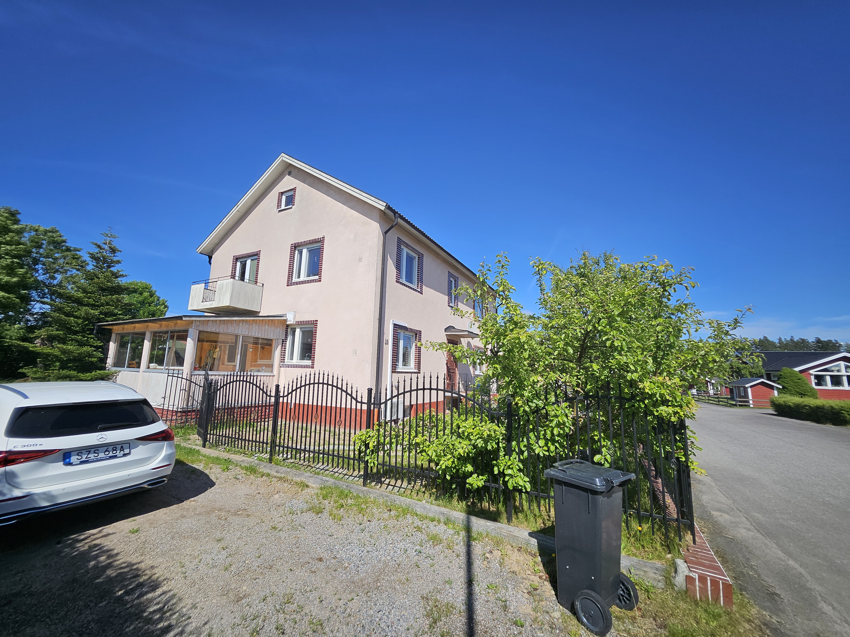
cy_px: 318
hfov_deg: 106.2
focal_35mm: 13
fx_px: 319
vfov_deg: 89.9
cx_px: 425
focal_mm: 1.7
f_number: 2.2
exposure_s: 1/1663
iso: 32
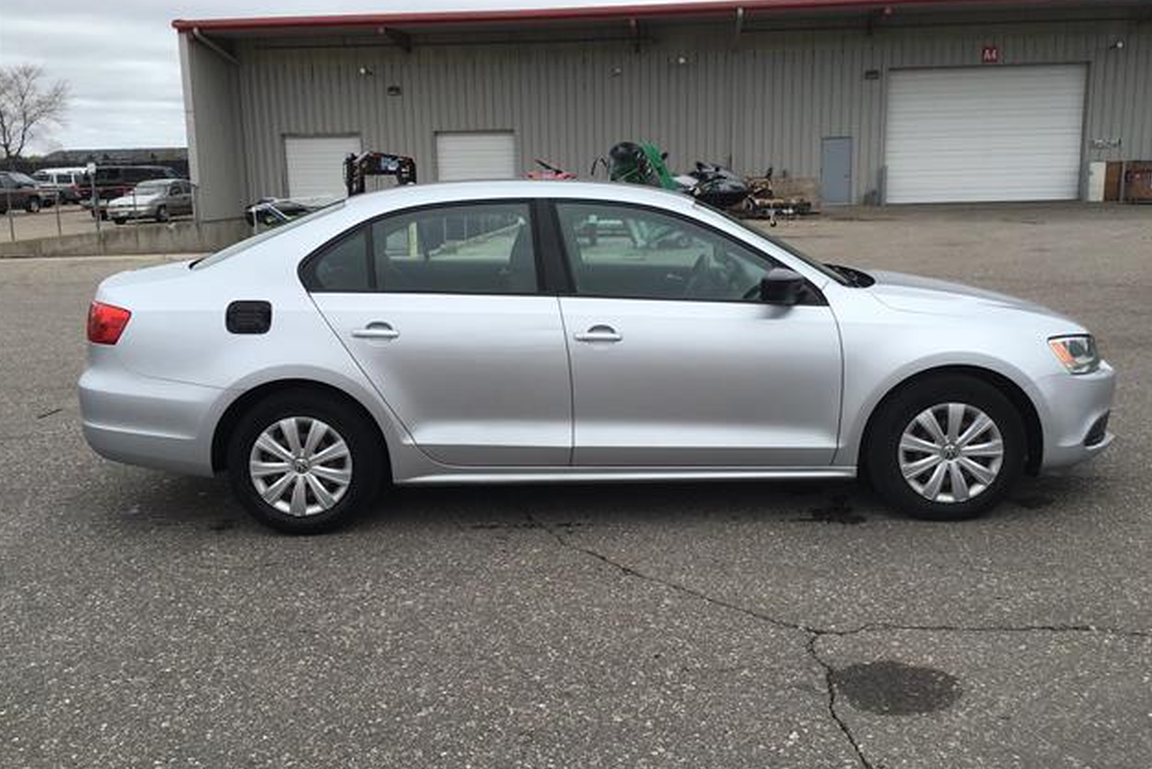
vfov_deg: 40.0
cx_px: 579
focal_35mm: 33
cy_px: 360
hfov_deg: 57.2
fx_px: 1056
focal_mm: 3.3
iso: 25
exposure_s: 1/1217
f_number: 2.4
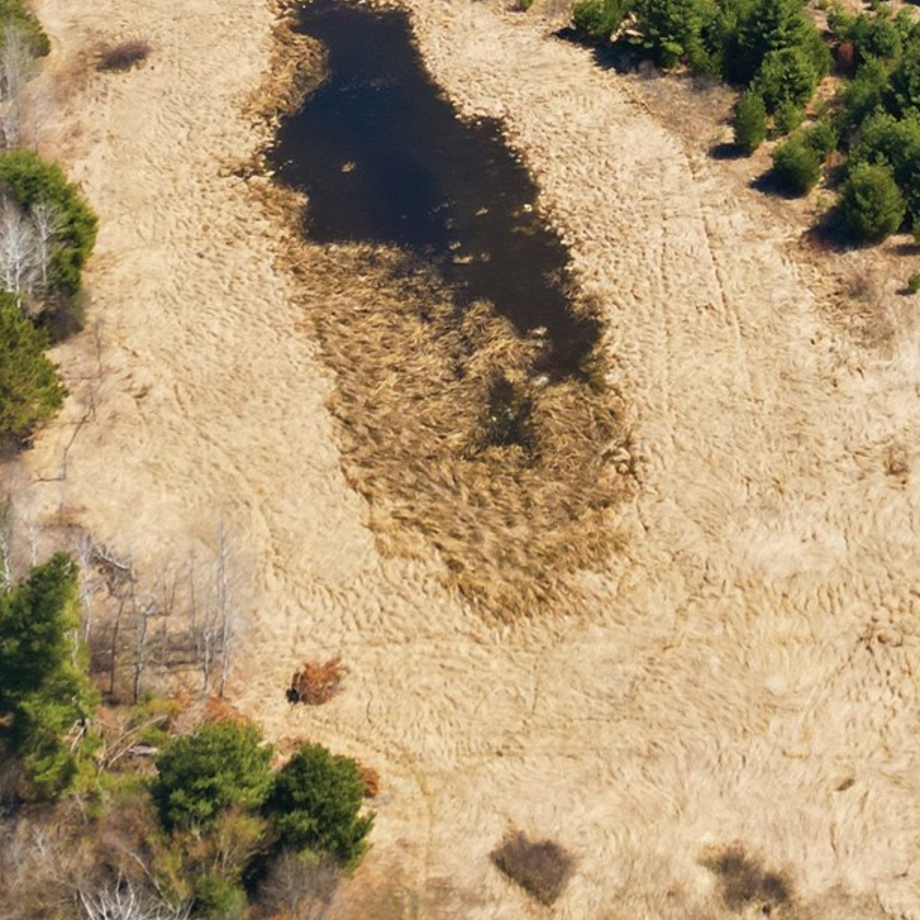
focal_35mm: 71
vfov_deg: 23.2
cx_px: 613
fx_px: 2135
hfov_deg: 24.2
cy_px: -23
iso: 130
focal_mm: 6.7
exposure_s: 1/320
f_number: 1.7
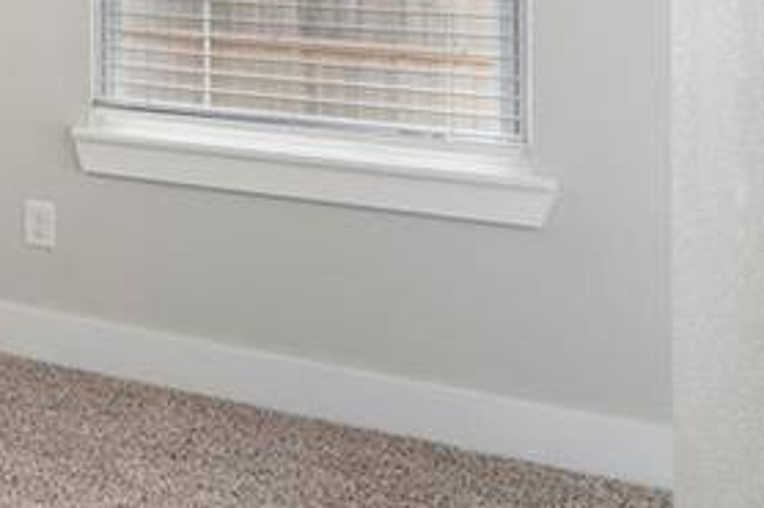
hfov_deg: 23.6
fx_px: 1251
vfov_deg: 21.7
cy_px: -62
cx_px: -492
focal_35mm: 59
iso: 250
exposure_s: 1/250
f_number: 8
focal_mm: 16
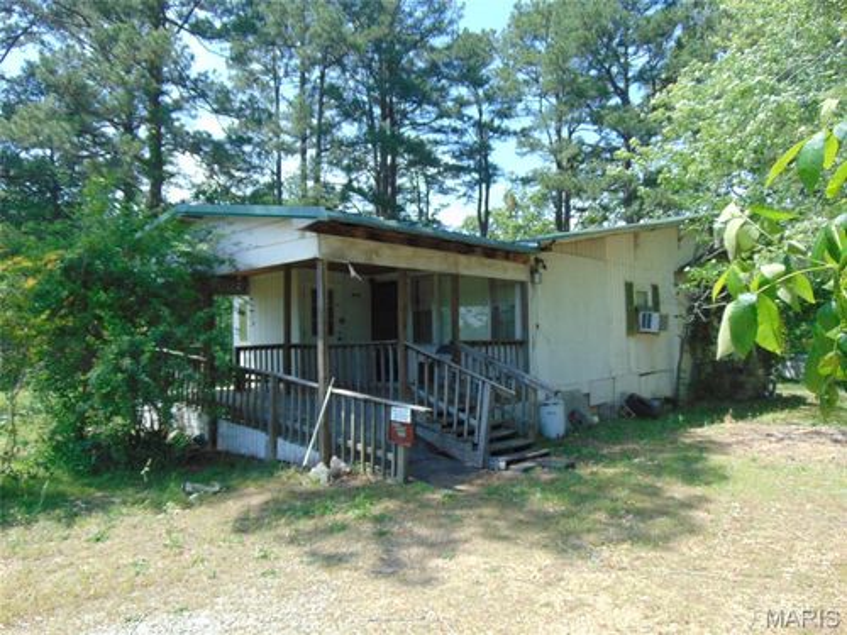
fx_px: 612
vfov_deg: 54.9
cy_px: 318
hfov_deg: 69.4
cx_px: 424
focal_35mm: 25
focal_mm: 4.5
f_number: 3
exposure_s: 1/500
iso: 80
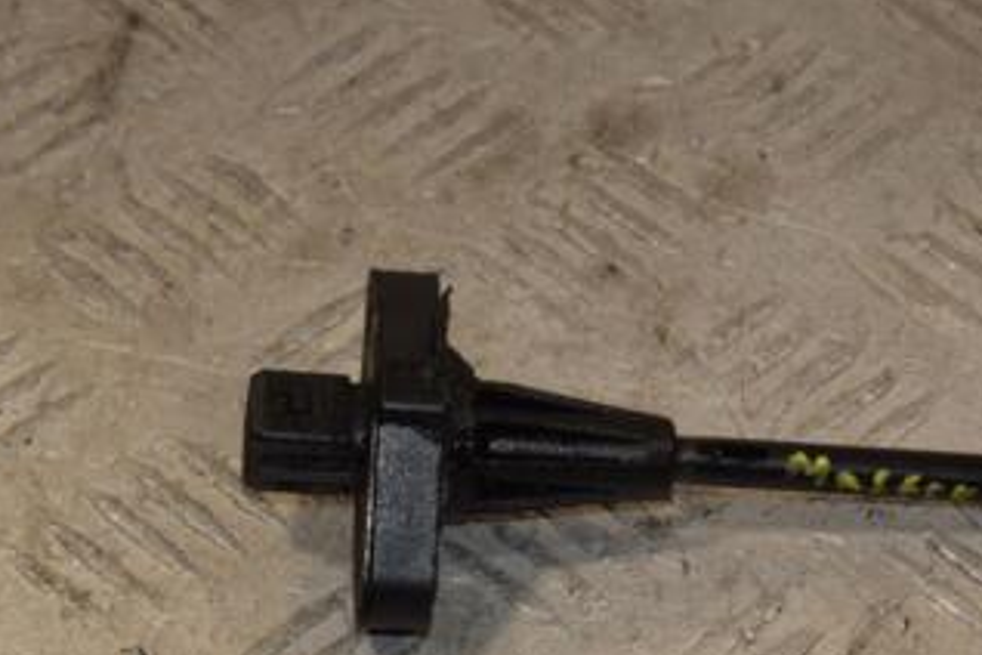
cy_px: 402
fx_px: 5401
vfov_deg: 6.9
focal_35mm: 198
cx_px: 645
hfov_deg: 10.4
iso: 800
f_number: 9
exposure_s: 1/200
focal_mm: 70
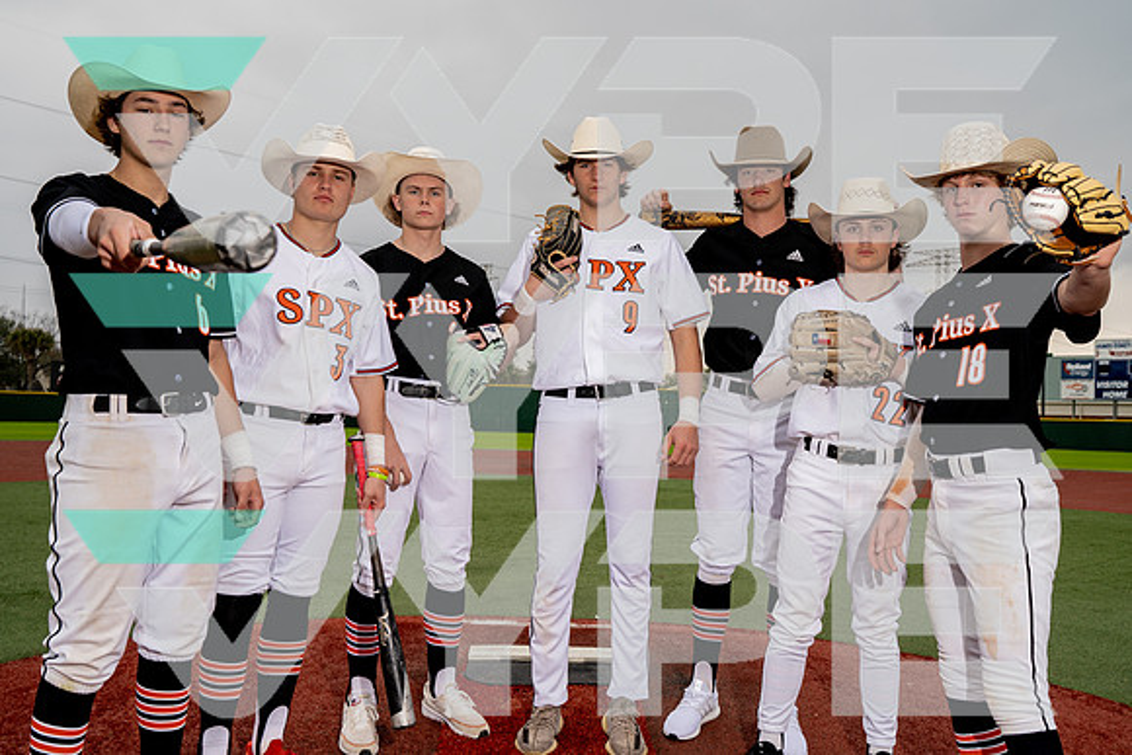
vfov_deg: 37.9
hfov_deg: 54.4
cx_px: 566
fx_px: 1101
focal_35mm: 35
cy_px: 378
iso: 320
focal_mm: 35
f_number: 5.6
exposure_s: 1/250
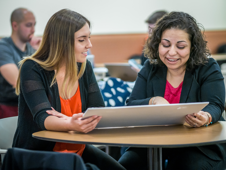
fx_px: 980
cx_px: 113
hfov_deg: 13.2
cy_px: 85
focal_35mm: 150
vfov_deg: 9.9
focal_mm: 75
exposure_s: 1/160
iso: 2000
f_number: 1.8
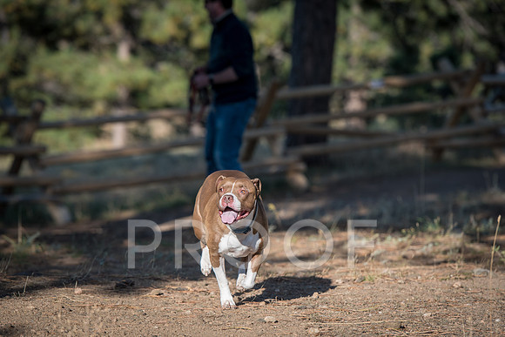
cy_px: 204
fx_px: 2984
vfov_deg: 6.5
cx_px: 254
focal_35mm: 213
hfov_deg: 9.7
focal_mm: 175
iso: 200
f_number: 4
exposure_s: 1/1600
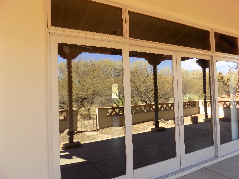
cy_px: 88
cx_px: 134
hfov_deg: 67.1
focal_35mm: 26
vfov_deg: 53.1
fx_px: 179
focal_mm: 4
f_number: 3.1
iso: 80
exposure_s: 1/100
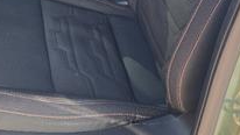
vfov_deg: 14.7
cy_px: -51
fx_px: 497
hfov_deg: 25.9
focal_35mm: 78
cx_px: 3
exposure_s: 1/182
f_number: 1.7
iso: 100
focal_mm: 6.3
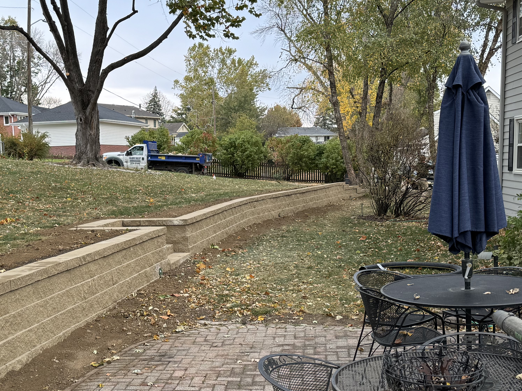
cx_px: 180
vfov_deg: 31.3
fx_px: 694
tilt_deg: -8.7
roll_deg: +2.0
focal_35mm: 46
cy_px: 258
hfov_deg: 40.8
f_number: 1.78
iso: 80
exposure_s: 1/135
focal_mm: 6.76
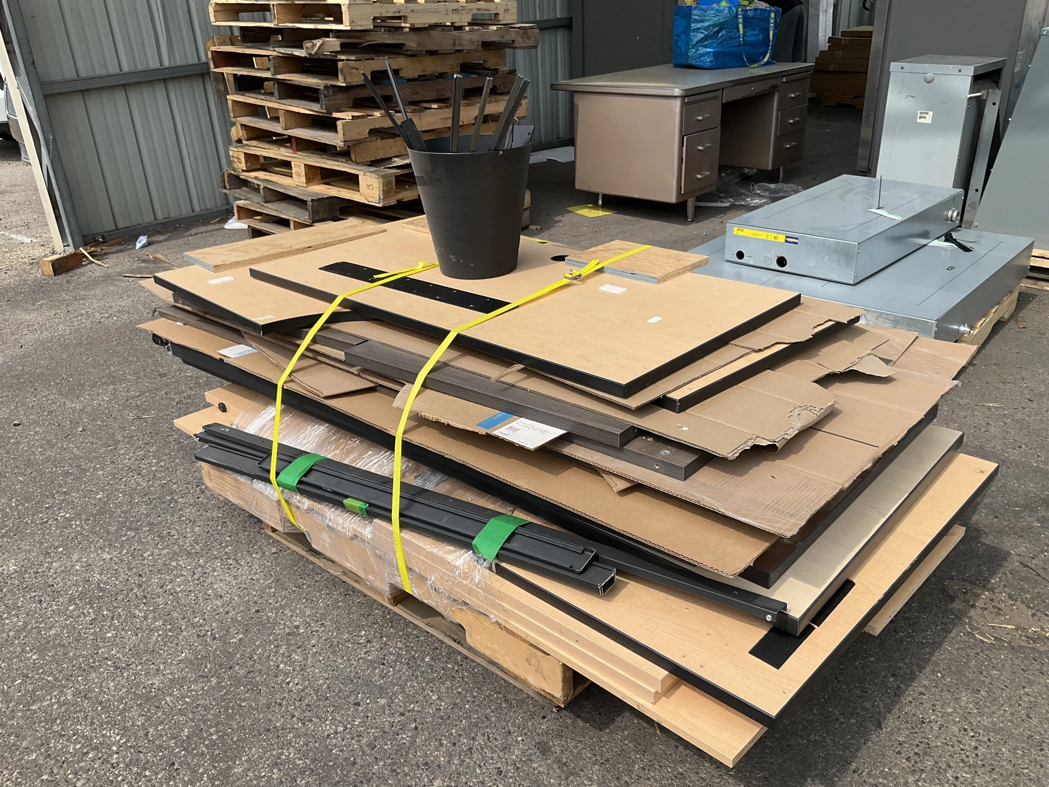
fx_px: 879
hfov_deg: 61.7
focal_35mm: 29
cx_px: 524
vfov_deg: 48.2
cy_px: 394
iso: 25
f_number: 1.8
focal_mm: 3
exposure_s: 1/1250
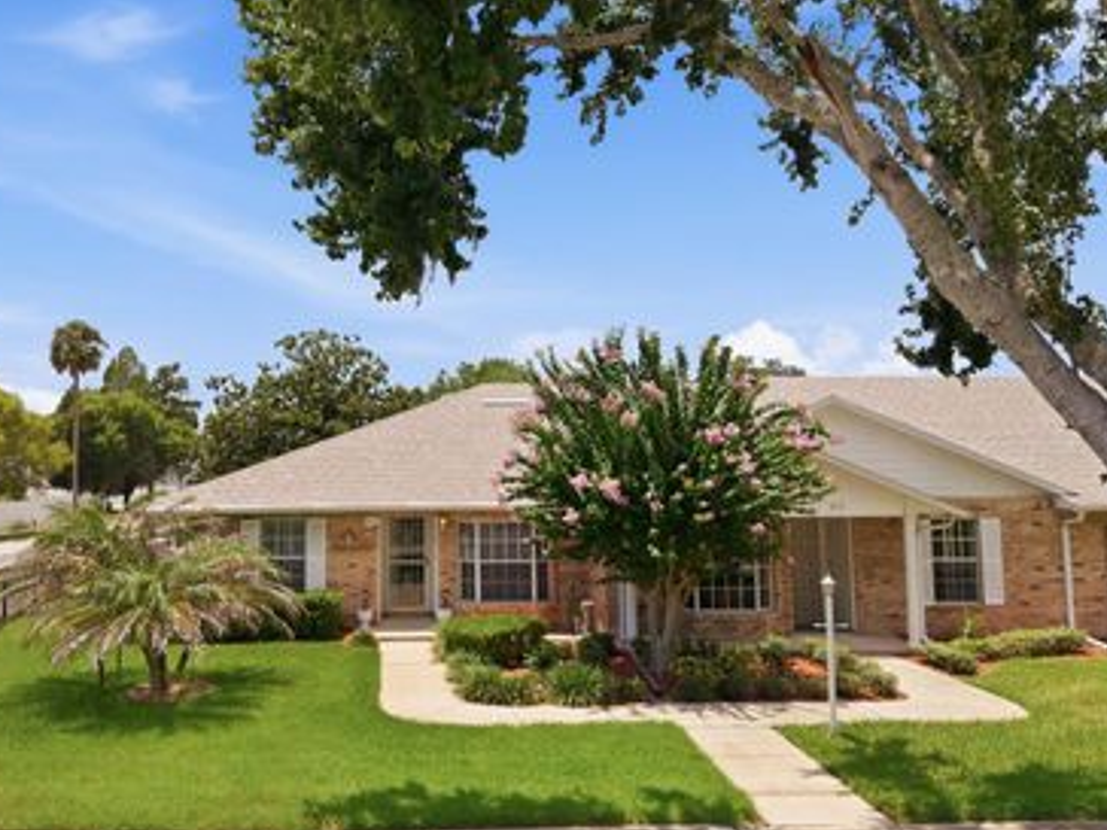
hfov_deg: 54.8
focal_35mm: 33
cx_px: 423
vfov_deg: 42.9
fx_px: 1055
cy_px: 372
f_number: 1.8
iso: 100
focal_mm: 8.7
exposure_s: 1/100
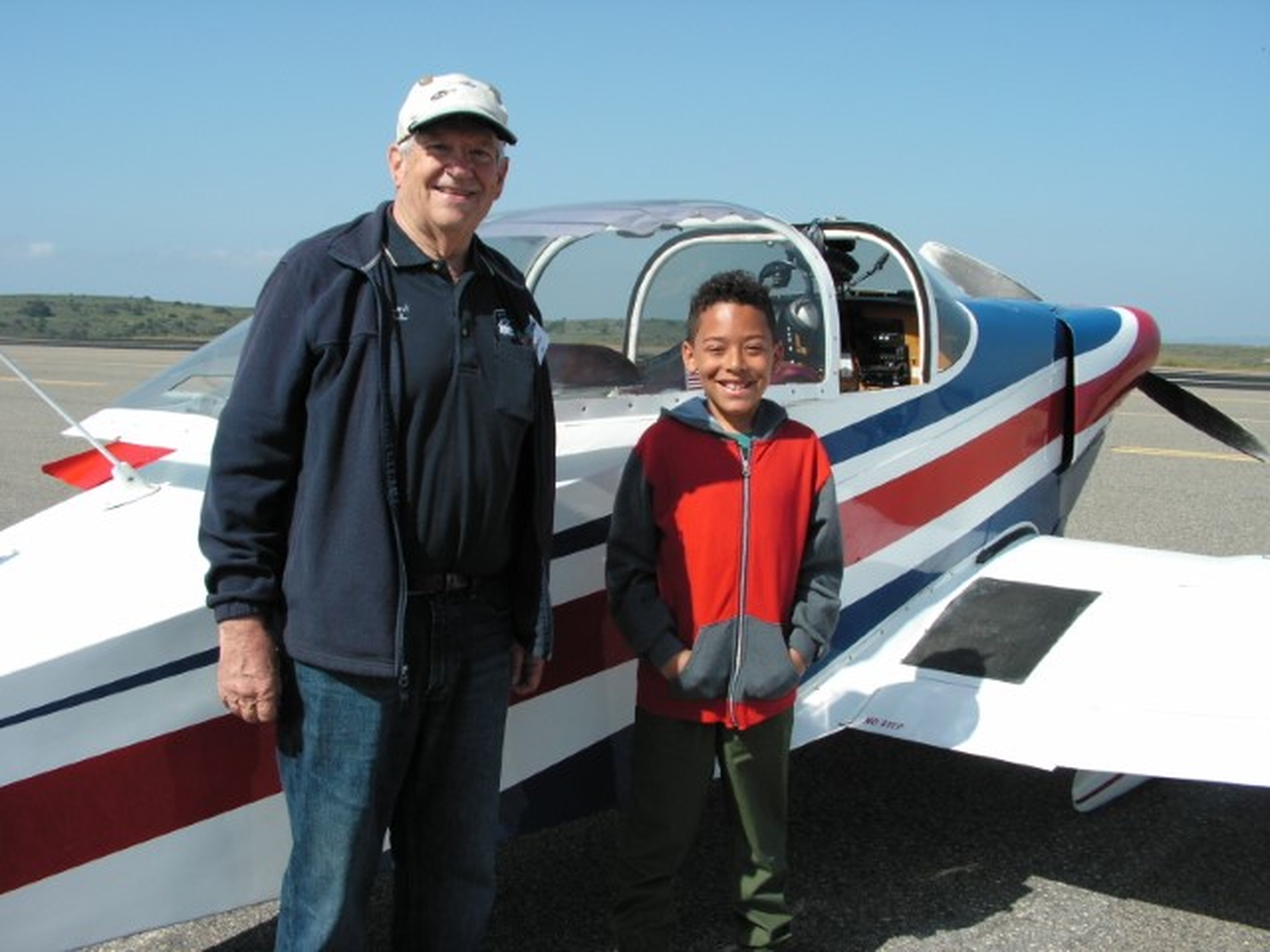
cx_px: 635
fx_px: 1321
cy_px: 476
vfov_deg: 39.7
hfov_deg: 51.4
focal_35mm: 36
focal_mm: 6
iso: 50
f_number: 4.8
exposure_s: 1/400
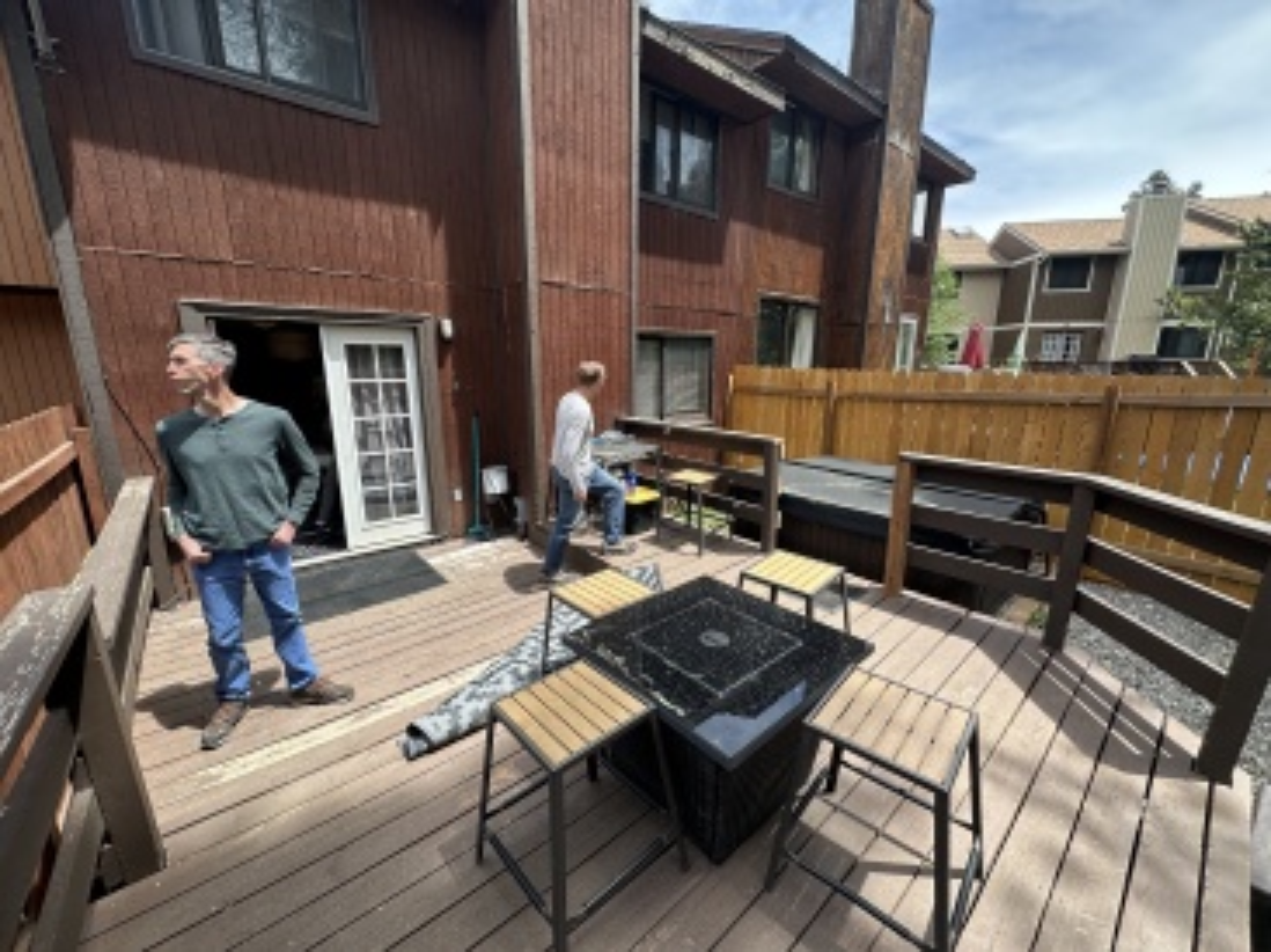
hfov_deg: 102.1
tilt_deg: -13.2
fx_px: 514
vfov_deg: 85.6
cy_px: 476
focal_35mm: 14
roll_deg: -0.1
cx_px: 636
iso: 40
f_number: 2.2
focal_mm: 2.22
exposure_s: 1/523
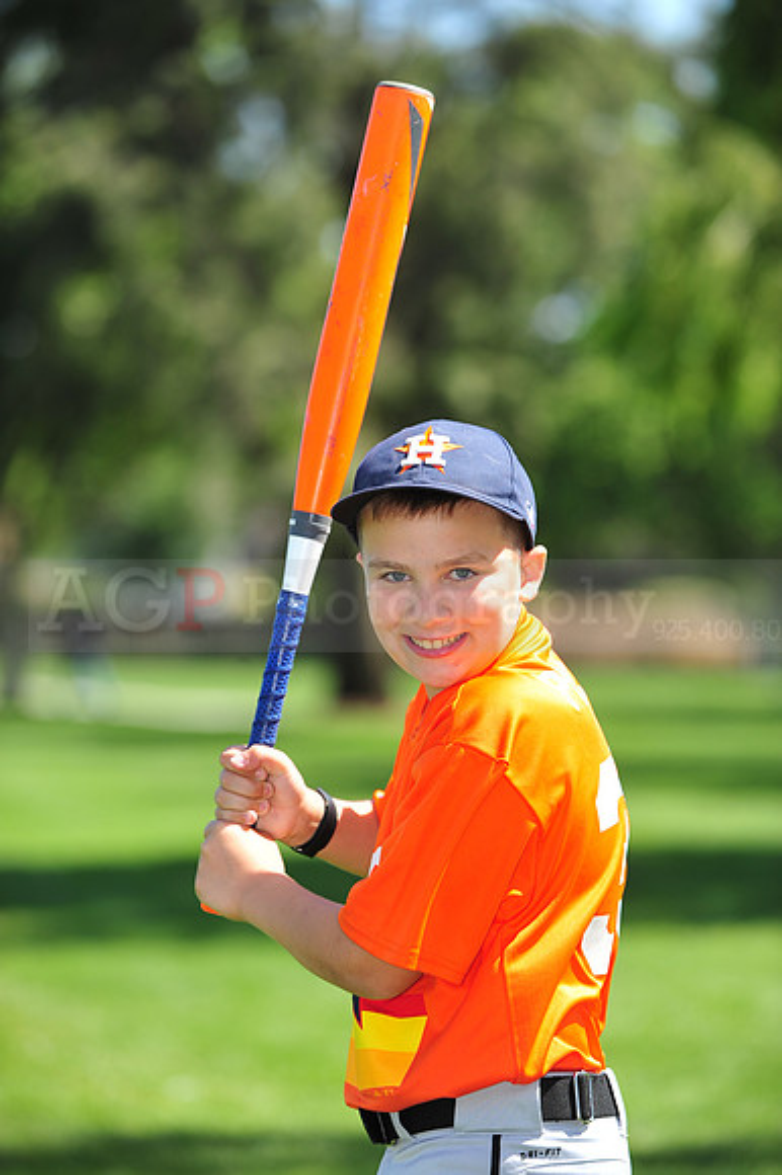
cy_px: 588
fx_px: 5382
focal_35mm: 165
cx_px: 391
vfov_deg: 12.5
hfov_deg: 8.3
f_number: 4.5
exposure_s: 1/800
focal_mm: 165
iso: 200
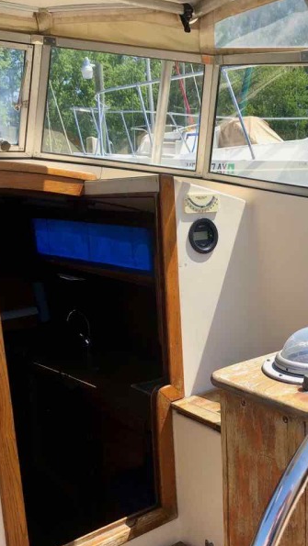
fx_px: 595
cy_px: 273
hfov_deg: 28.7
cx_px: 221
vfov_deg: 49.4
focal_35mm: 41
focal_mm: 3.99
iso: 20
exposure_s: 1/1116
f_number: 1.8
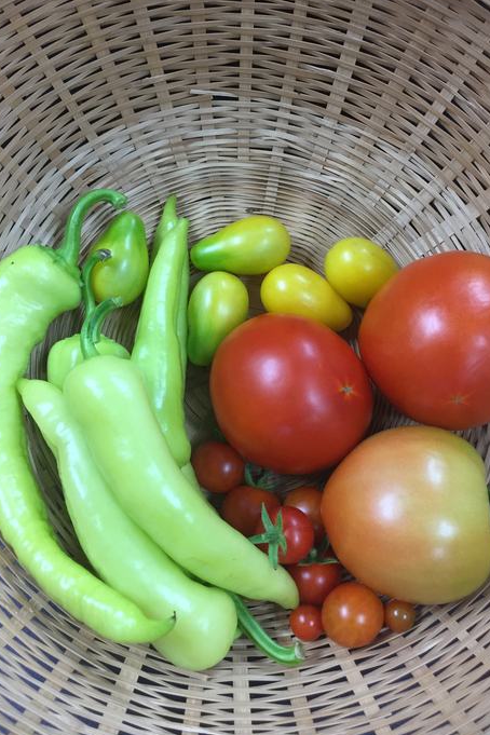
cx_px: 250
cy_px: 368
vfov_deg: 60.3
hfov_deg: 42.3
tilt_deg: -62.5
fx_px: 633
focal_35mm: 31
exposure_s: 1/30
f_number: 2.2
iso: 100
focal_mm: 4.15
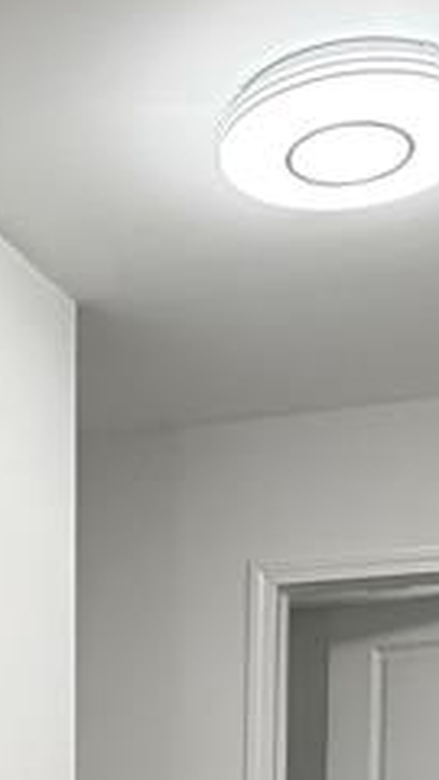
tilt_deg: -7.9
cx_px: 81
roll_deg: +0.1
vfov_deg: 27.3
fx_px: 1345
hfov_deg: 18.4
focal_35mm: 65
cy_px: 1001
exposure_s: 1/120
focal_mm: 2.22
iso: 250
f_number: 2.2
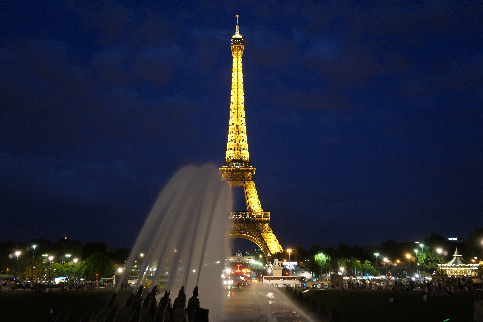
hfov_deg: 57.3
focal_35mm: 33
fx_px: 442
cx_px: 242
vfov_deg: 39.9
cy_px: 161
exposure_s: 1/30
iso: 6400
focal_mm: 22
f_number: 4.5
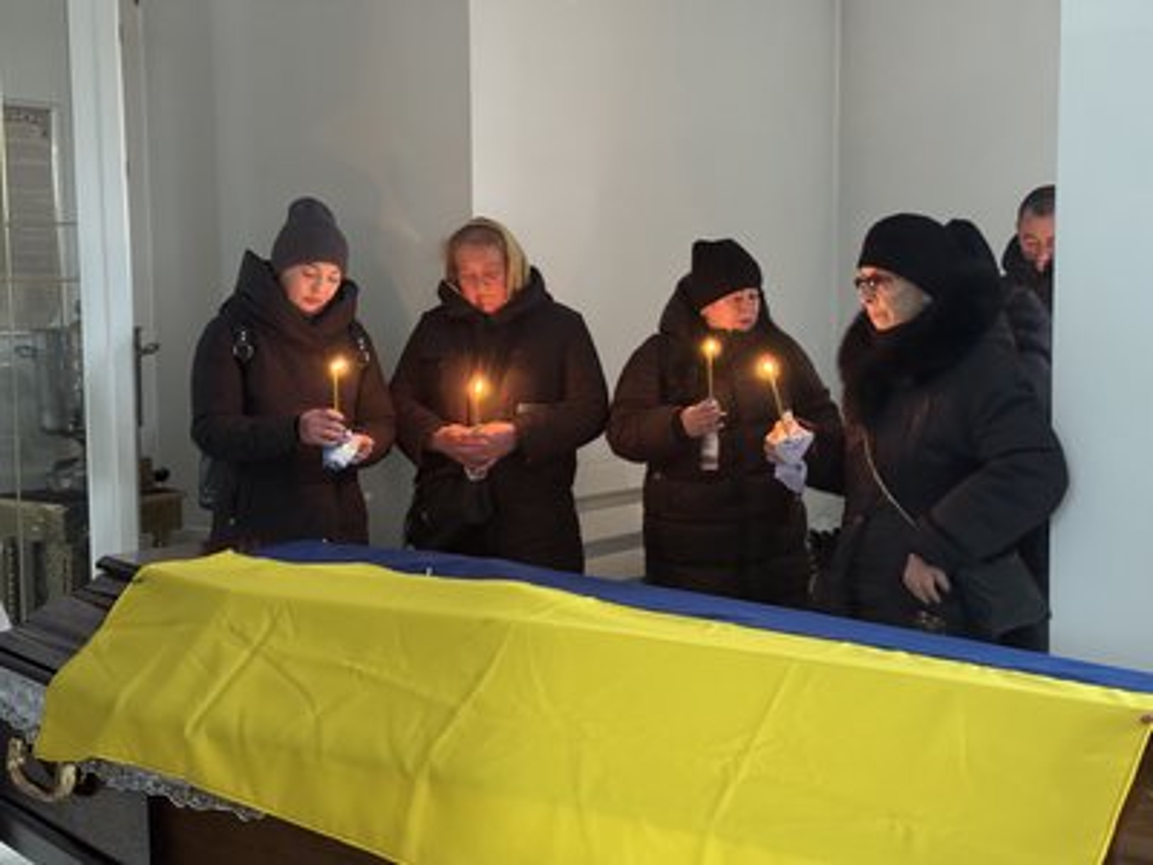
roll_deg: +0.9
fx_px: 1599
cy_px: 432
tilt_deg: -5.2
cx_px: 576
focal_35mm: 48
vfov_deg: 30.3
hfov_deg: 39.7
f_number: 1.78
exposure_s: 1/24
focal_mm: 6.76
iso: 800
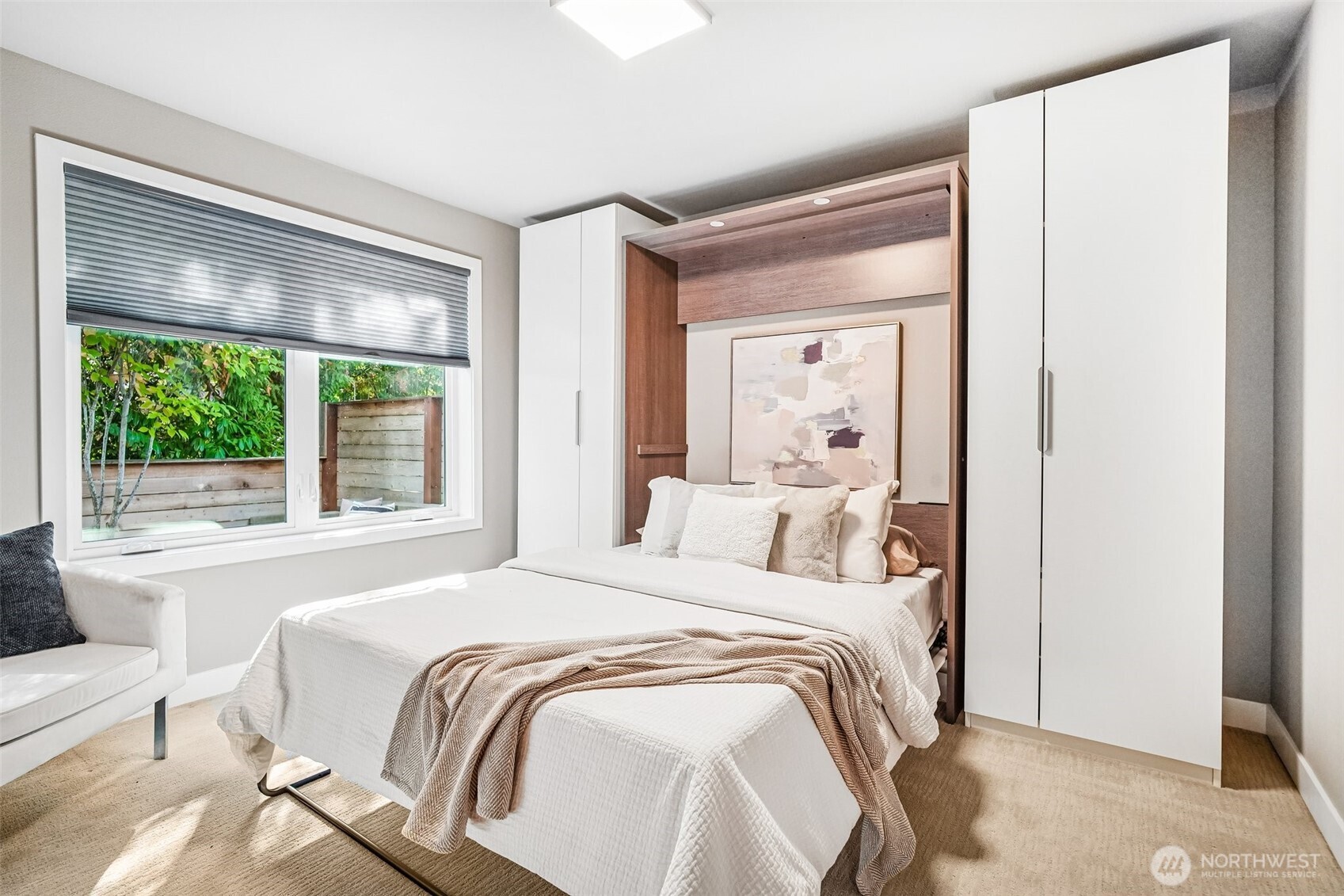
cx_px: 672
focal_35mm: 16
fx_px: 597
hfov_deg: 96.7
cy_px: 448
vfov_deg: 73.7
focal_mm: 16
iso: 1600
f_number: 8
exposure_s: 1/40
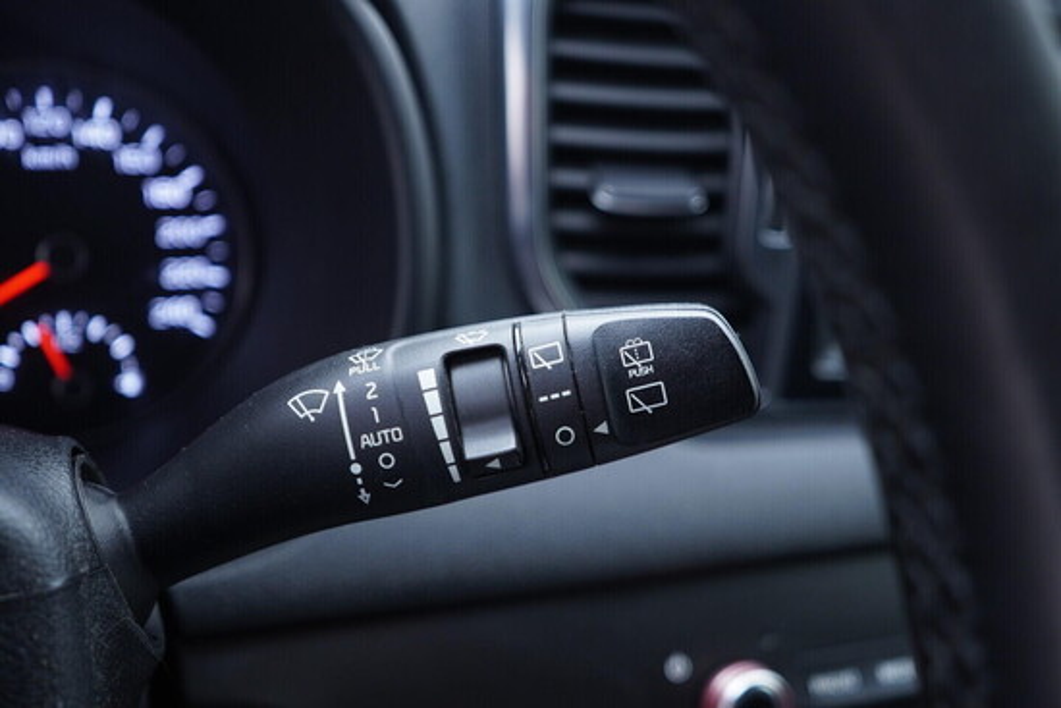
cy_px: 354
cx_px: 530
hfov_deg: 53.1
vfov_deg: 36.9
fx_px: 1061
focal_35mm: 36
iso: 400
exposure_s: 1/40
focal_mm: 24
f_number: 2.8
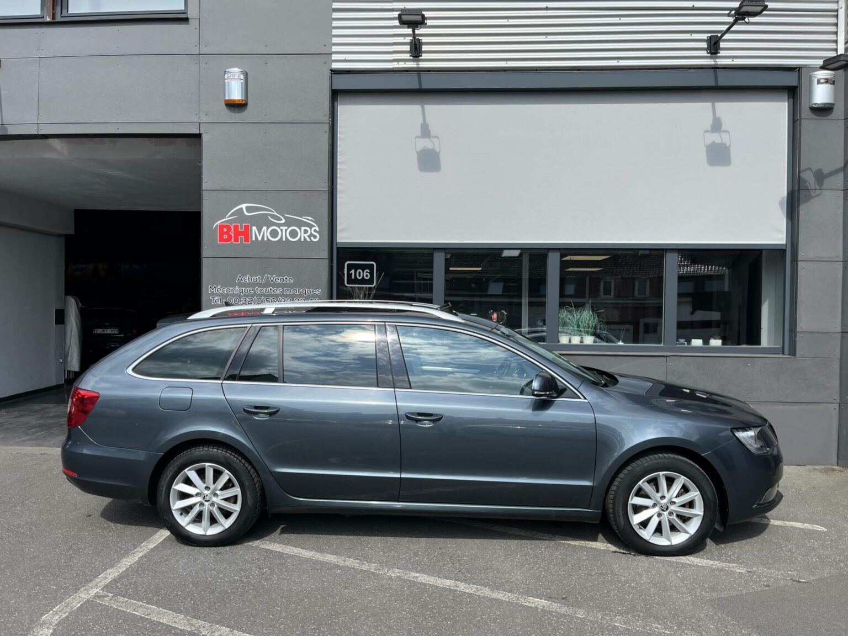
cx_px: 424
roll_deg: -0.7
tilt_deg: -1.3
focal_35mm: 26
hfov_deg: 67.3
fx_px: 637
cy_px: 318
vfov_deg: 53.1
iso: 50
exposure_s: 1/2899
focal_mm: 5.1
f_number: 1.6
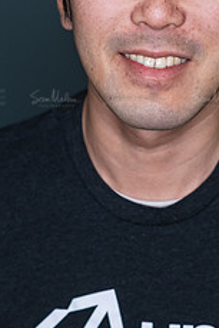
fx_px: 1521
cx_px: 137
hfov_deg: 8.2
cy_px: 76
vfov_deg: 12.3
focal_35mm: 167
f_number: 3.5
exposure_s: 1/320
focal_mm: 85
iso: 2000
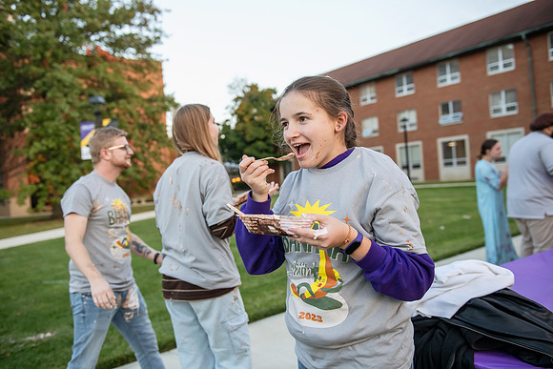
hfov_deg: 55.8
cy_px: 184
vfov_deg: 38.9
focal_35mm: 34
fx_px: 522
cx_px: 276
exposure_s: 1/320
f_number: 3.2
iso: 800
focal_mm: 34
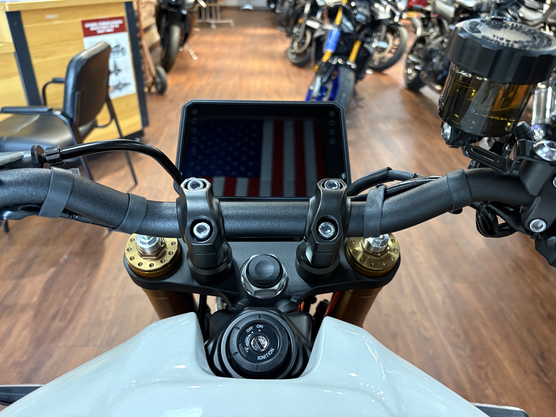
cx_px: 278
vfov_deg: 53.1
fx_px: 418
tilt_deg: -29.4
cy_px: 208
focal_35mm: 26
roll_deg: -1.0
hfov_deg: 67.3
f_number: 1.6
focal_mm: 5.96
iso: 320
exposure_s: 1/40
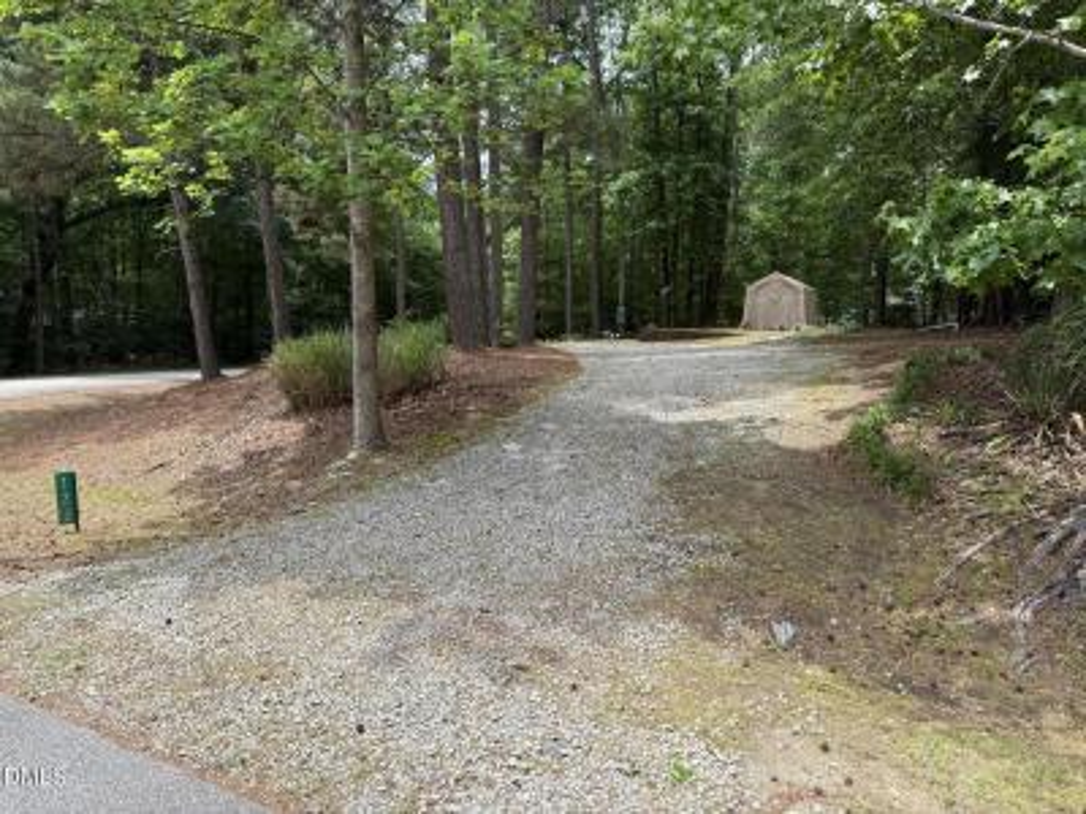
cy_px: 407
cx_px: 543
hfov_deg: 71.6
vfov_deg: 56.8
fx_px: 753
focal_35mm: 24
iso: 80
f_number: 1.78
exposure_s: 1/1230
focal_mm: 6.76
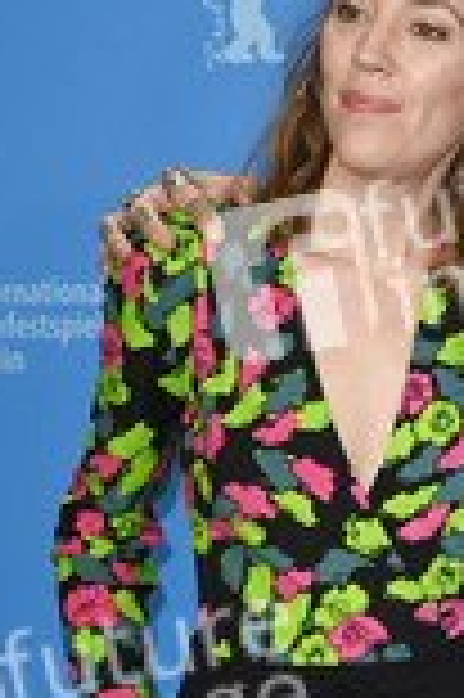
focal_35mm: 237
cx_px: 568
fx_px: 4592
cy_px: 482
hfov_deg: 5.8
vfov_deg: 8.7
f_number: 5.3
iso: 800
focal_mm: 92
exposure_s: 1/200
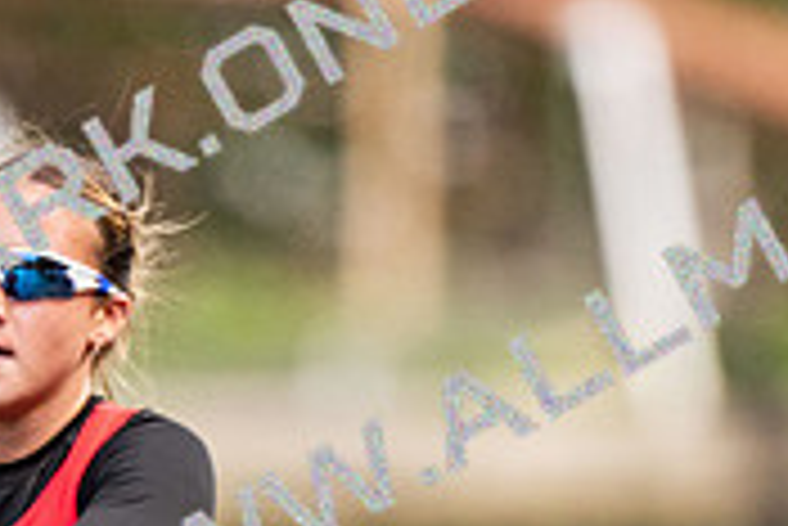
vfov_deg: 0.5
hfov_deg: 0.7
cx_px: -315
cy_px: 758
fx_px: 65259
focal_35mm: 2979
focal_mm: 600
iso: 560
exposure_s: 1/2500
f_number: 4
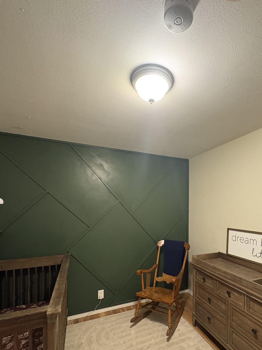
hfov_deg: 70.6
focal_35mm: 18
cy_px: 209
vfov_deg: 86.7
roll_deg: -0.4
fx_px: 182
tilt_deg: -0.5
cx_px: 162
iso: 500
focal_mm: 2.22
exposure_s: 1/60
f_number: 2.2
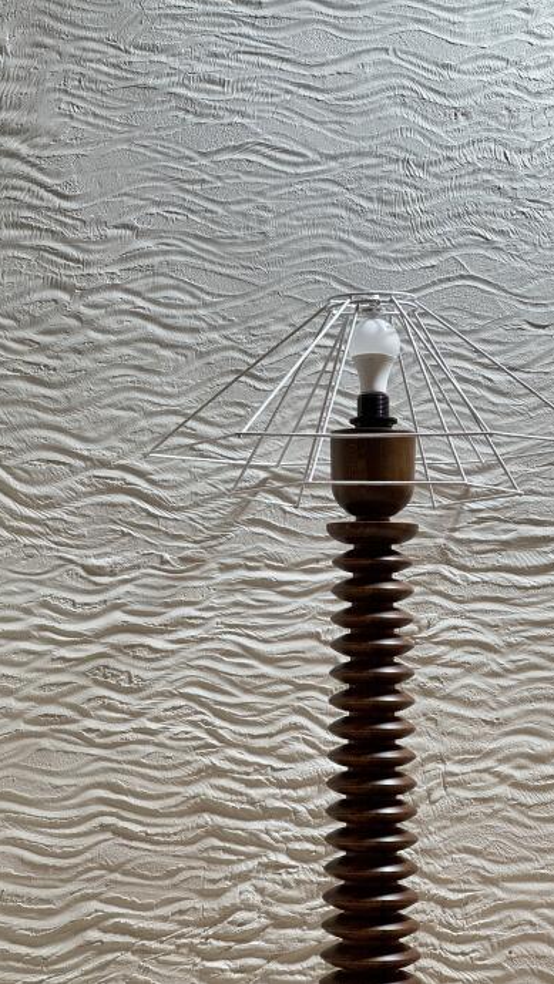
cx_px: 367
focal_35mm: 85
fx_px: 2218
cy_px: 487
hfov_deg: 14.2
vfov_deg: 25.0
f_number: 2.8
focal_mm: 9
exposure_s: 1/50
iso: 160
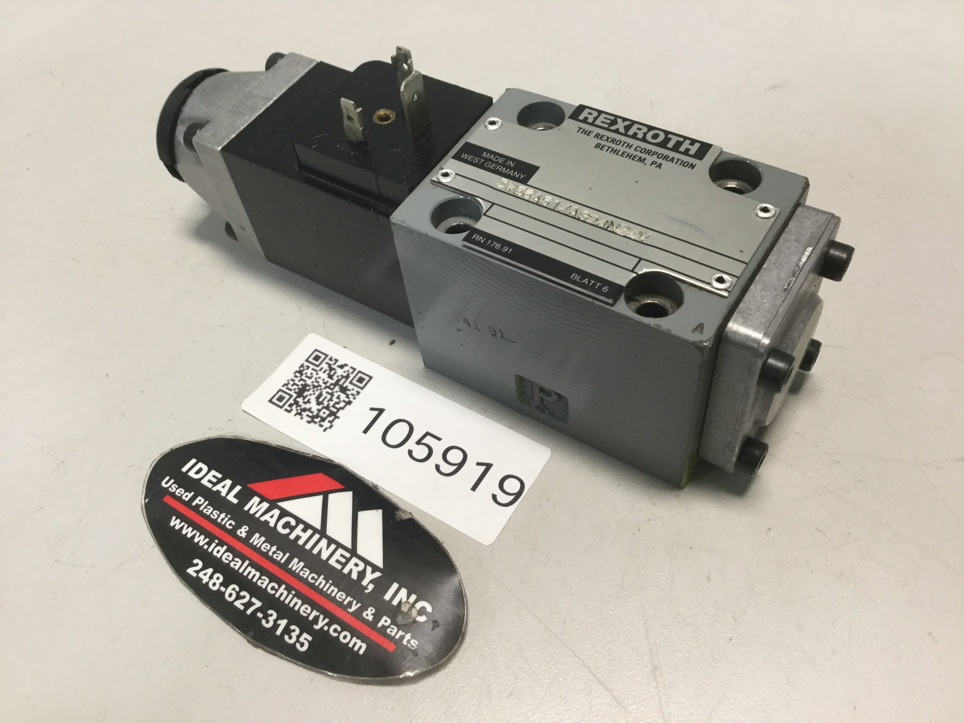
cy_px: 362
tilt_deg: -53.6
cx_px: 482
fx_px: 863
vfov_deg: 45.4
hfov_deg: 58.4
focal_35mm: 31
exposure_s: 1/30
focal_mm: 3.3
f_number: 2.4
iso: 64
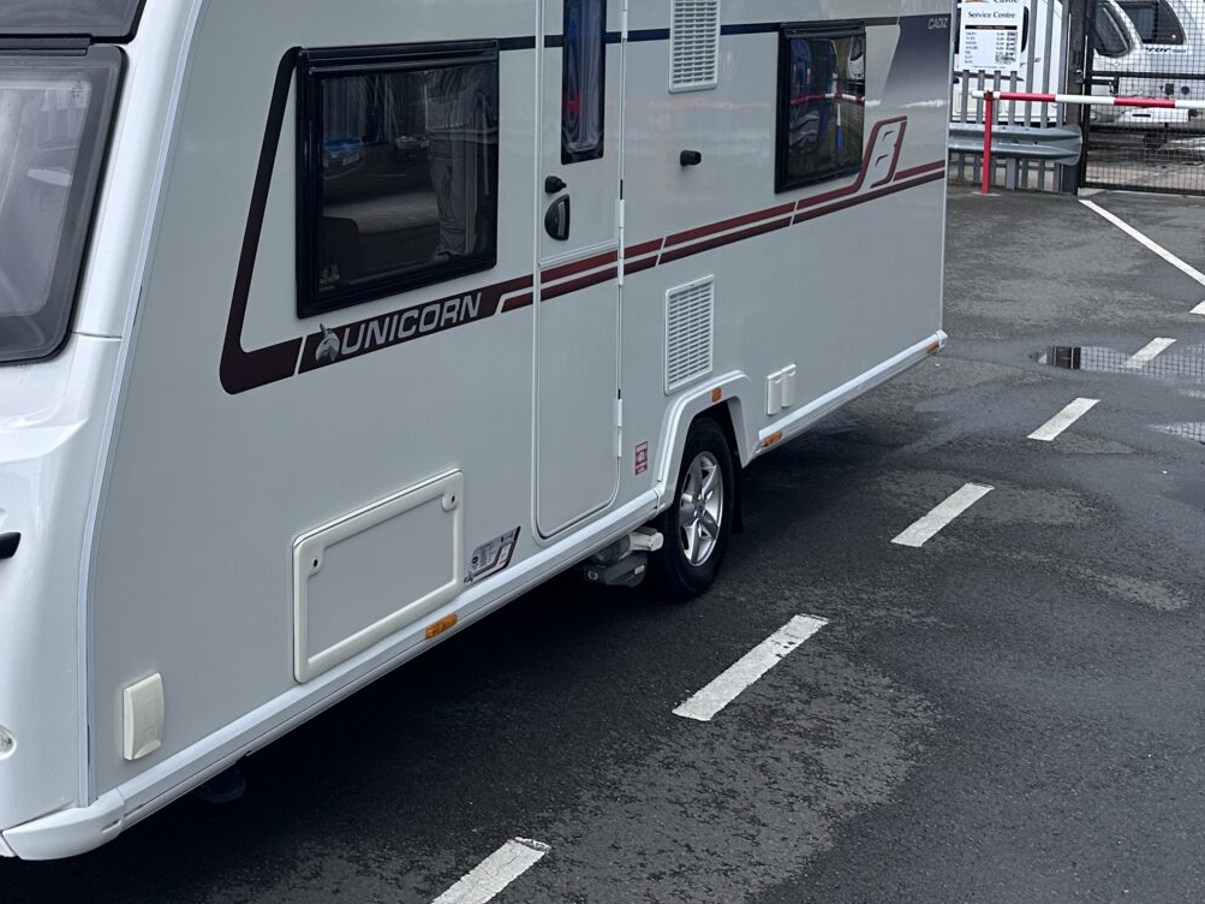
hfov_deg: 36.6
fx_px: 1706
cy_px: 162
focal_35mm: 49
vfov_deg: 28.9
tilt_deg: -5.0
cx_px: 137
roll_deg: +0.8
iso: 80
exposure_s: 1/2469
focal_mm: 6.86
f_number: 1.78
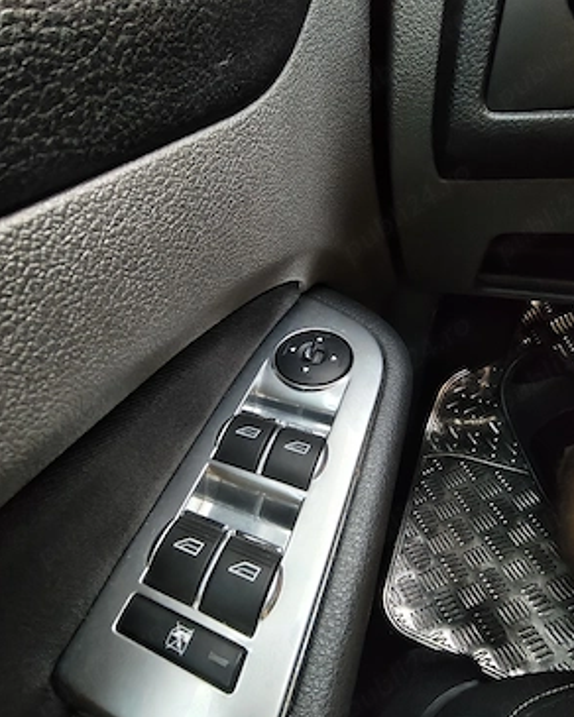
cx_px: 293
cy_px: 388
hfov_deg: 80.4
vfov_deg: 92.9
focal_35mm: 16
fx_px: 340
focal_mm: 1.64
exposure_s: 1/50.3
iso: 561
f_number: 2.2
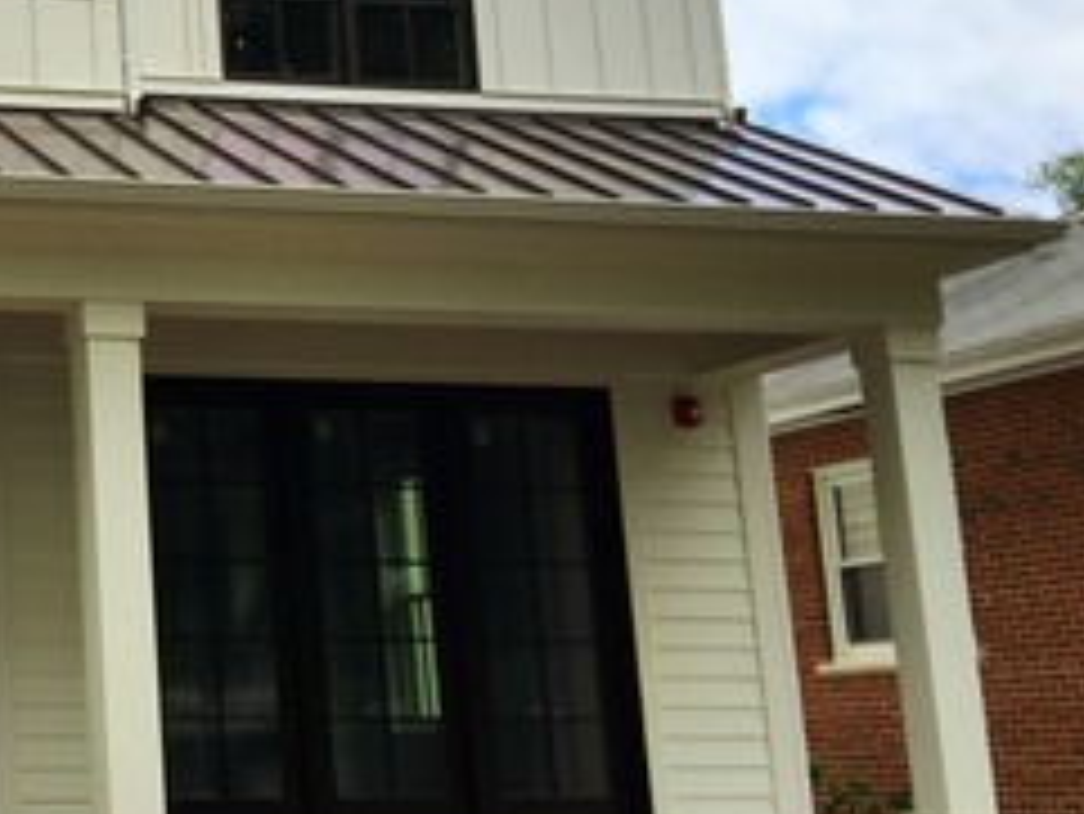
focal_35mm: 77
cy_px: 157
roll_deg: +0.1
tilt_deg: +14.6
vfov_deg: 19.0
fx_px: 2412
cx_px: -238
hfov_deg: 23.1
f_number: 2.2
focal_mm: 4.15
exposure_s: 1/4525
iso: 25
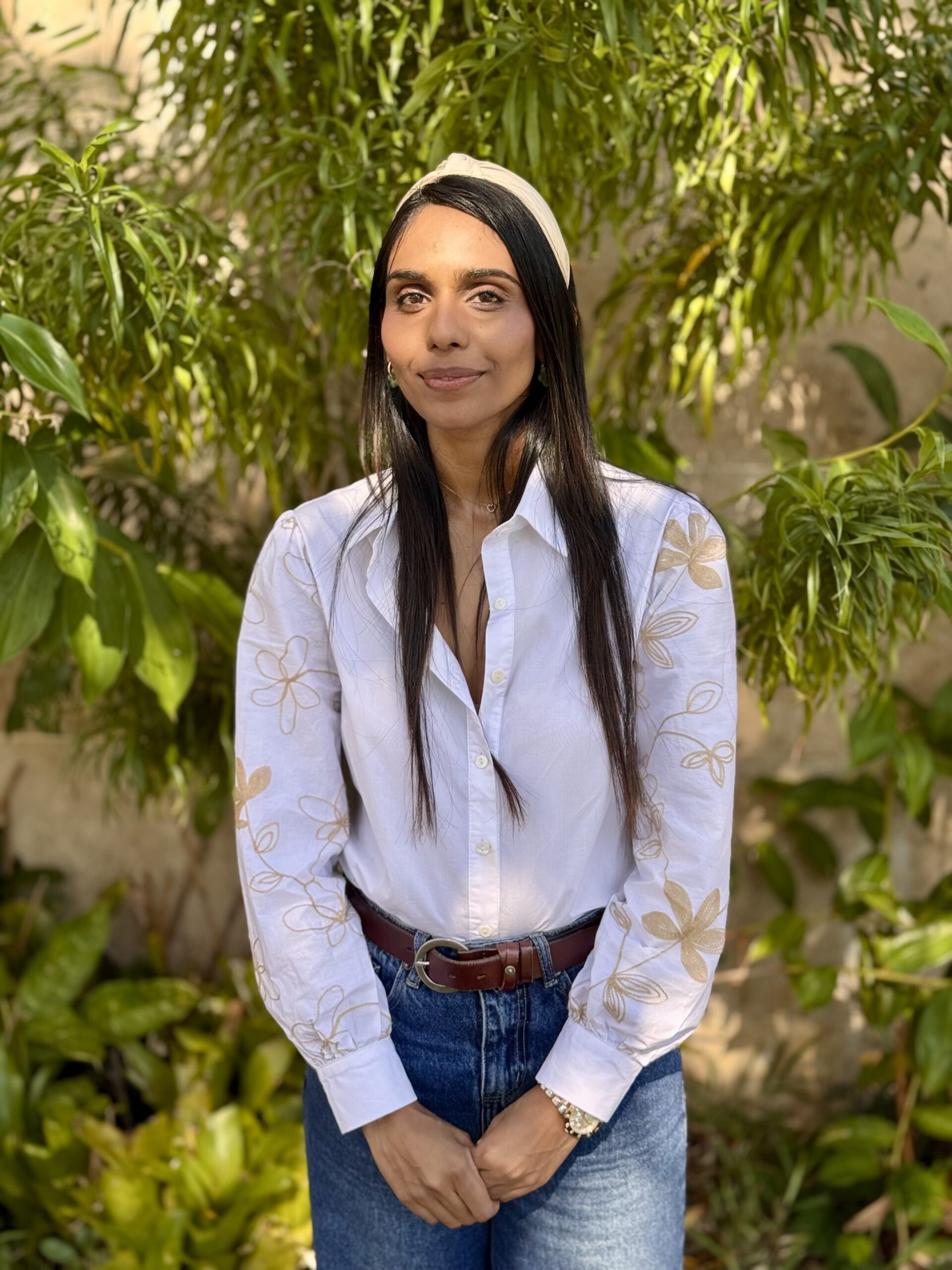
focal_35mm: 48
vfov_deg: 39.7
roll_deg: -0.4
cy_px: 635
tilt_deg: -11.4
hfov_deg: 30.3
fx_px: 1760
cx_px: 476
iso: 64
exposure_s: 1/404
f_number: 1.78
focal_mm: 6.76
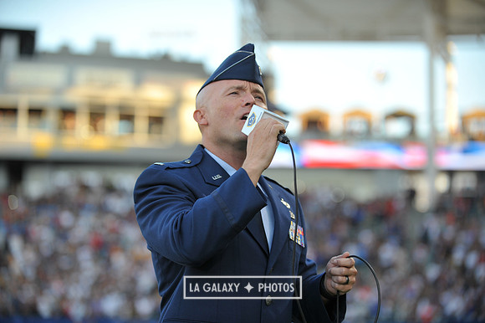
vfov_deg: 13.4
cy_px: 162
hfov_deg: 20.0
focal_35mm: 102
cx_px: 242
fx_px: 1373
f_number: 2.8
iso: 400
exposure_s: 1/500
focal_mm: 102
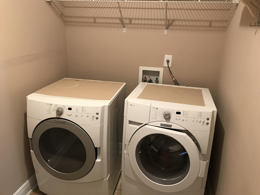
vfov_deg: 49.7
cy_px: 98
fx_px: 210
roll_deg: -0.5
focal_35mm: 28
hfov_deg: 63.4
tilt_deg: -19.6
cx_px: 130
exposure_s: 1/15
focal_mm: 3.99
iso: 64
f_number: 1.8
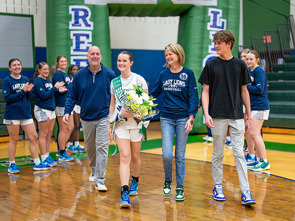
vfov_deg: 24.4
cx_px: 156
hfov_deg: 32.2
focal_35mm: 60
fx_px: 511
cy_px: 115
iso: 1250
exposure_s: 1/640
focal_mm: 50
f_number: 1.2
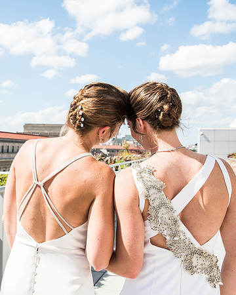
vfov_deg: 39.4
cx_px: 45
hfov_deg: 31.1
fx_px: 412
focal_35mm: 47
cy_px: 140
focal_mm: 32
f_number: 7.1
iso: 200
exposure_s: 1/1250
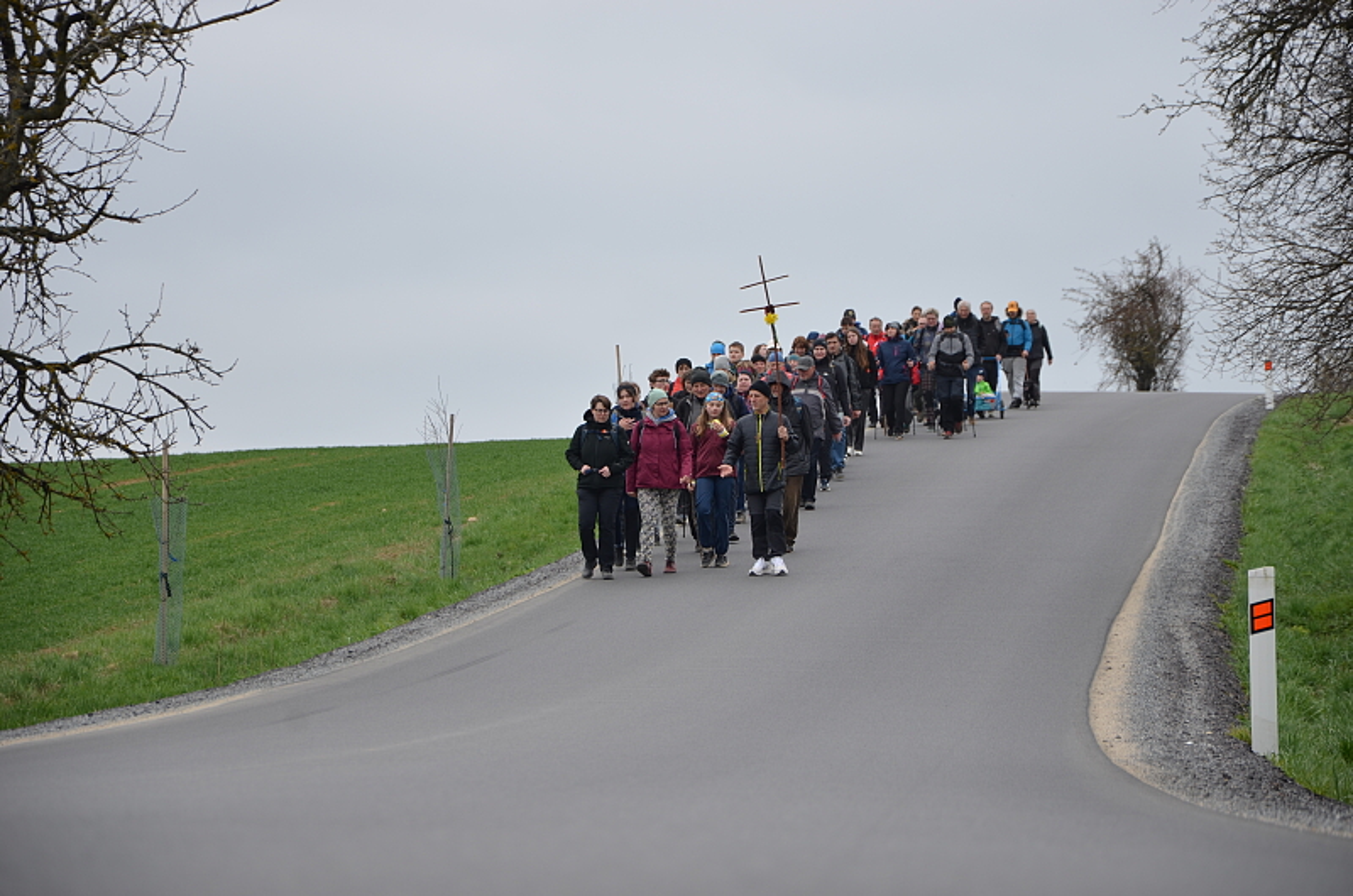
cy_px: 448
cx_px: 676
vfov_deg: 8.7
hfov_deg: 13.1
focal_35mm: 158
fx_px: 5908
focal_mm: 105
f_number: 5.6
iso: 100
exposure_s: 1/250
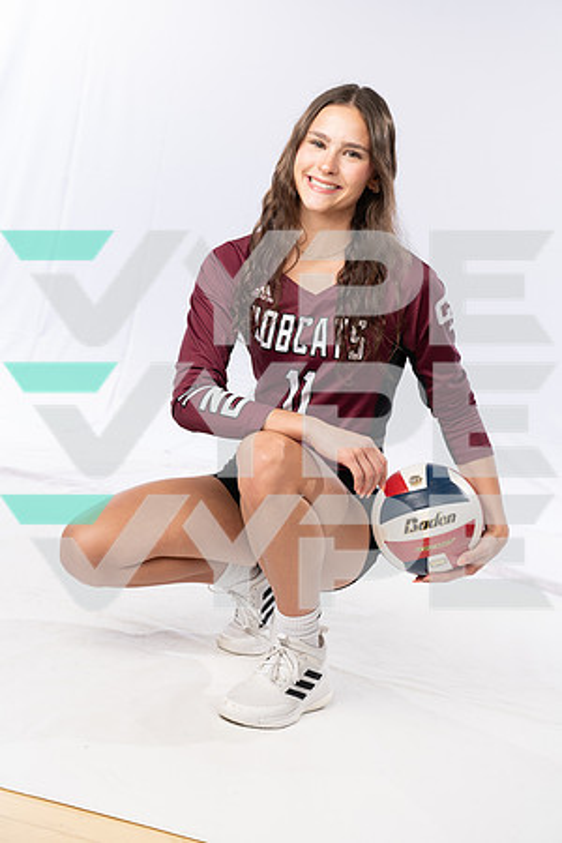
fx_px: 1241
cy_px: 422
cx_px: 281
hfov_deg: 25.5
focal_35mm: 53
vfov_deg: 37.5
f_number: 5.6
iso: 160
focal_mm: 53
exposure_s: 1/250
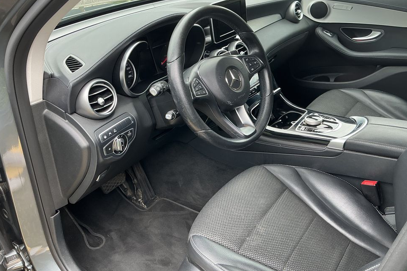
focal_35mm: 32
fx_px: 362
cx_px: 213
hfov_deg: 58.7
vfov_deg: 41.0
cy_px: 120
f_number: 1.8
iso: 50
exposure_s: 1/120
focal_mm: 3
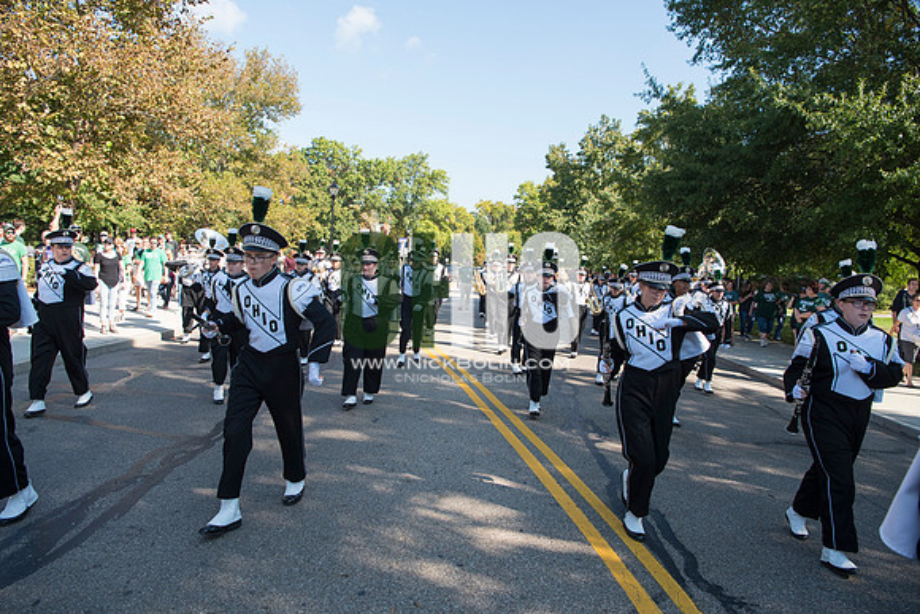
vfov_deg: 53.2
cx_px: 460
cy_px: 307
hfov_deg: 73.7
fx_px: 613
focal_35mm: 24
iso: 200
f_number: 5.6
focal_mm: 24
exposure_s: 1/500
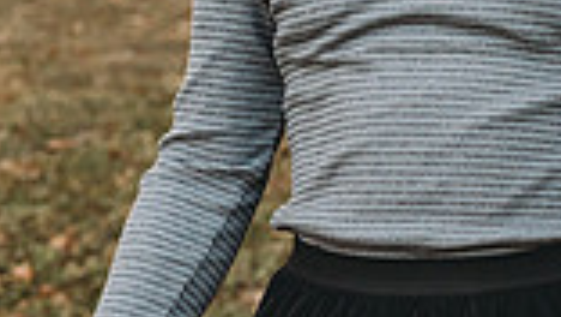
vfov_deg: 8.8
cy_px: 416
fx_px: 2024
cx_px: 834
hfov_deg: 14.7
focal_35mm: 136
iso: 1000
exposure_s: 1/800
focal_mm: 35
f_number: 3.2
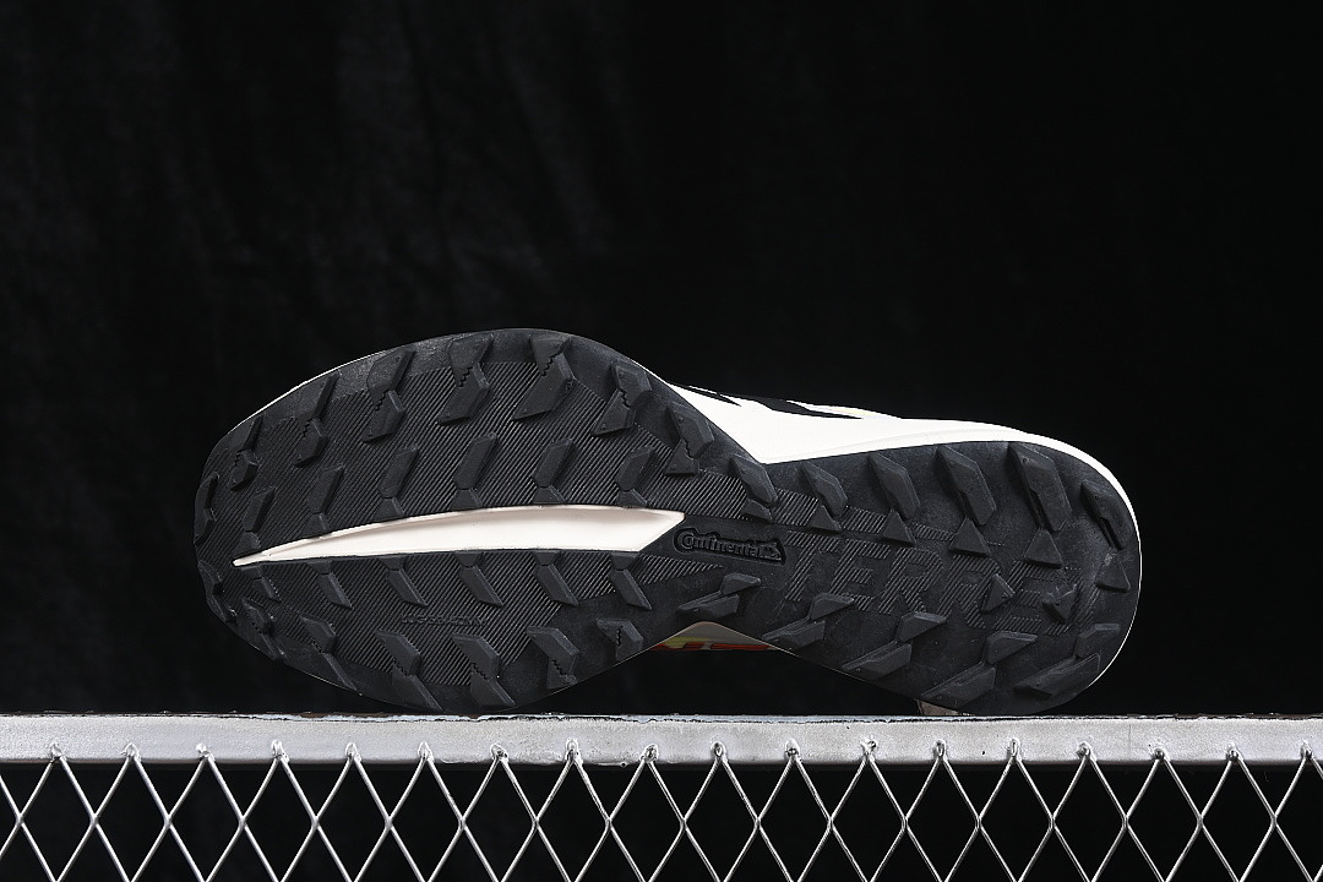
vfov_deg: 18.2
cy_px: 441
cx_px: 662
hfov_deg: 27.0
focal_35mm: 75
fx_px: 2756
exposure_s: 1/60
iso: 160
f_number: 6.3
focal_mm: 50
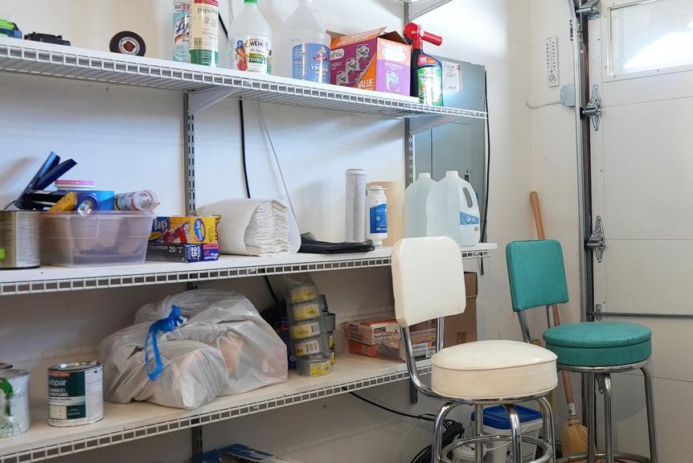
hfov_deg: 46.8
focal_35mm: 38
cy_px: 215
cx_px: 592
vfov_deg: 35.1
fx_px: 732
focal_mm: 16
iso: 640
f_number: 2.8
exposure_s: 1/30
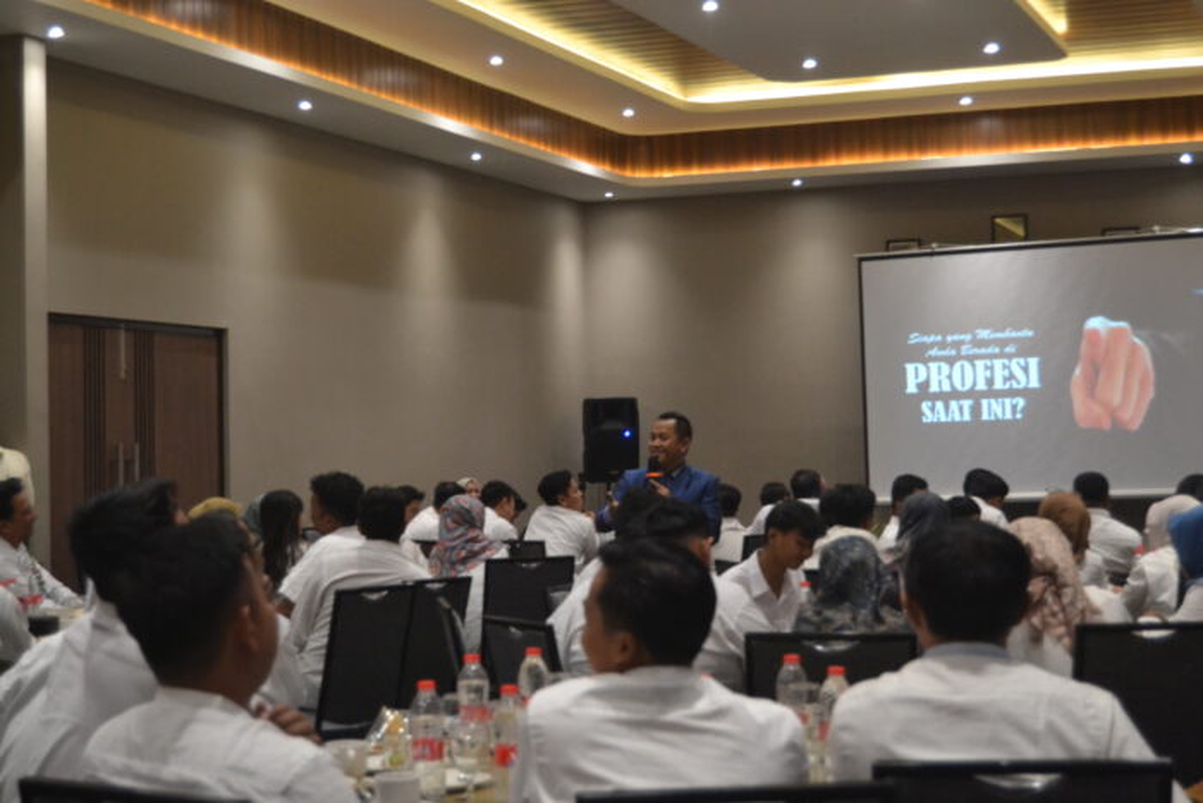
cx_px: 602
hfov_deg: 33.4
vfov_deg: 22.6
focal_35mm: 60
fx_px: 2005
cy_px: 402
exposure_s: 1/60
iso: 2000
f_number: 5
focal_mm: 40
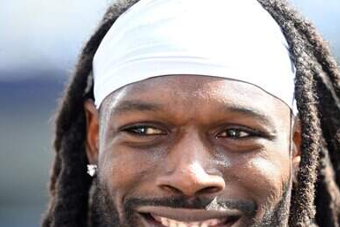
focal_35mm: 449
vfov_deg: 3.1
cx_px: 196
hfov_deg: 4.6
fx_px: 4242
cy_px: 159
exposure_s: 1/500
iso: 400
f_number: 4
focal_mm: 270
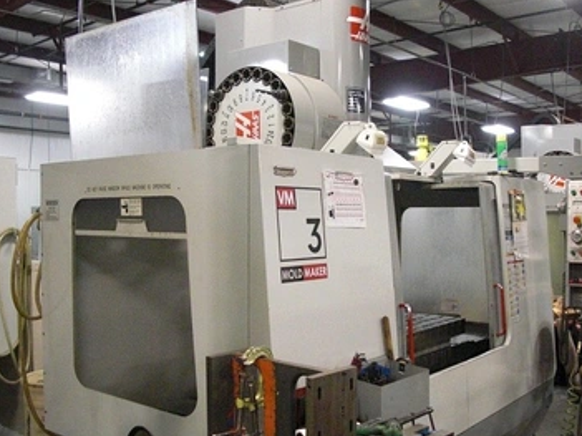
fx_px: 689
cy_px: 234
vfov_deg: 35.1
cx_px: 302
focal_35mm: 41
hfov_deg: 45.8
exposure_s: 1/100
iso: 800
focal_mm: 6.3
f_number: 2.8
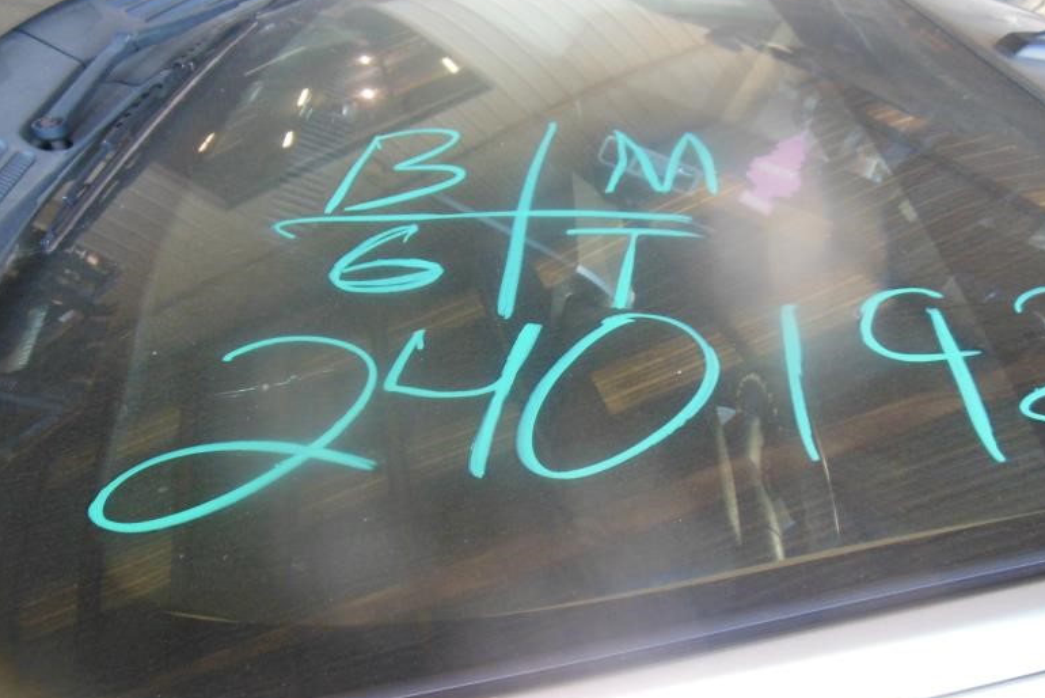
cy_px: 322
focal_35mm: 27
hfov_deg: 67.3
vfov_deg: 47.9
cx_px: 540
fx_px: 784
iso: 400
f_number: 3.2
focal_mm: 4.5
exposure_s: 1/80
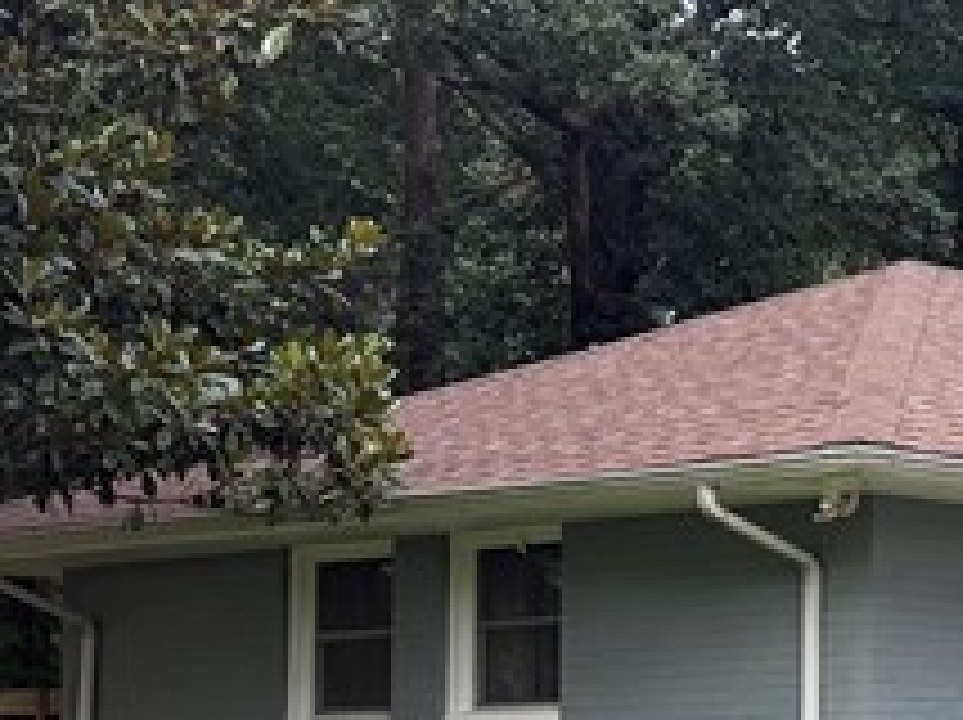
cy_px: 648
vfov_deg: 12.8
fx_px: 3196
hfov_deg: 15.7
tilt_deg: +3.2
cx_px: 1467
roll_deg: +0.7
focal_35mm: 115
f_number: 1.78
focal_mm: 6.76
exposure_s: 1/253
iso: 100
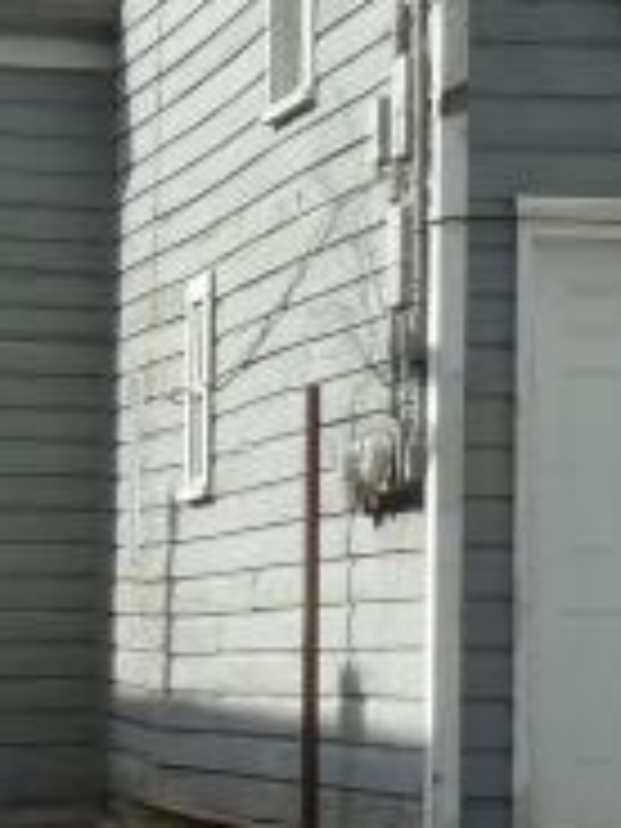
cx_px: 1260
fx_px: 4664
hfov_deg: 7.3
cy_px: 279
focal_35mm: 195
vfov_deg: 10.1
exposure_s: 1/200
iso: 80
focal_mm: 6.3
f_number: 5.6
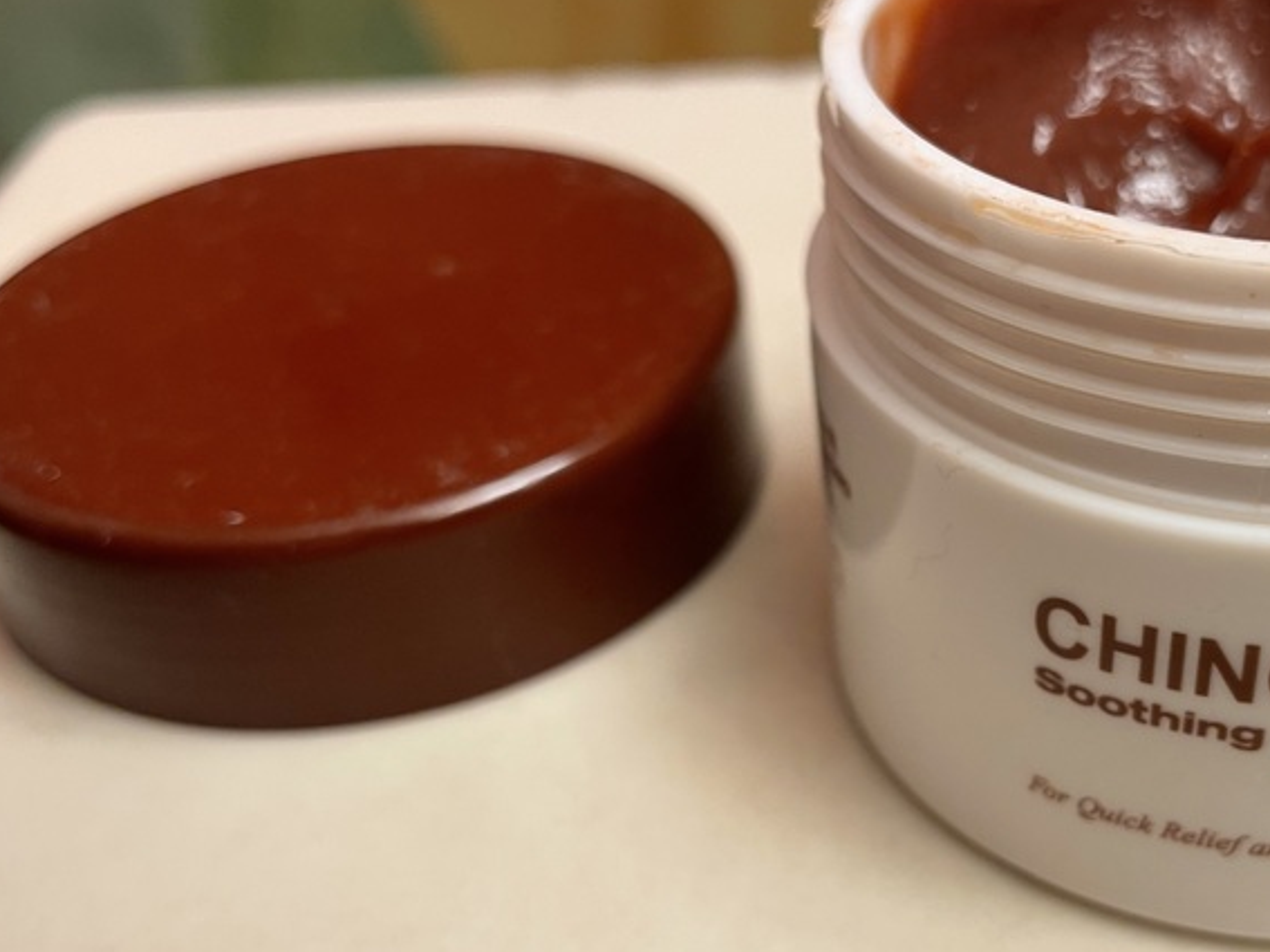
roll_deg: +1.8
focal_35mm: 44
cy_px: 580
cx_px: 939
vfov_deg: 32.7
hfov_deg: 41.8
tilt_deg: -38.5
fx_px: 1614
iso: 80
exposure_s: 1/60
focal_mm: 4.2
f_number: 1.6
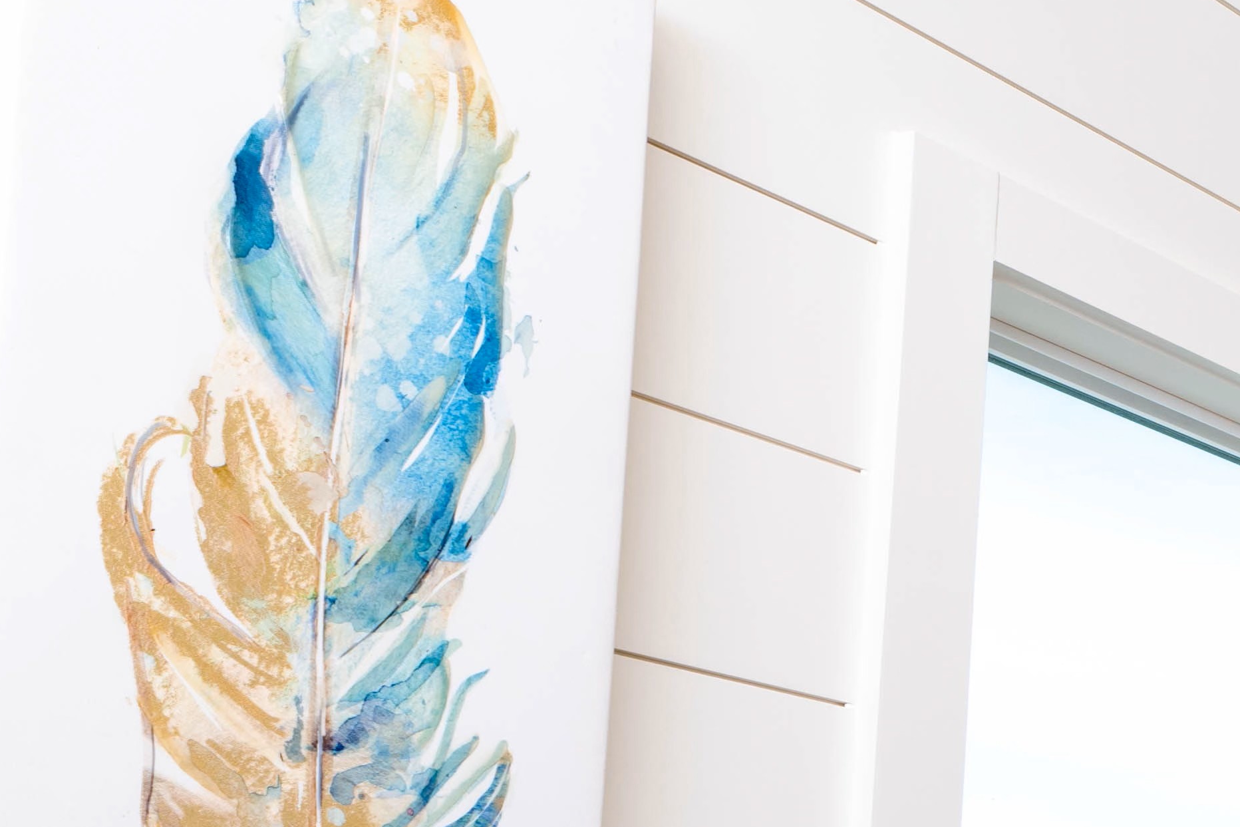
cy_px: 1018
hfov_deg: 20.3
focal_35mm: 62
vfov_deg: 20.4
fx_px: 2136
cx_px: 2348
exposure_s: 1/80
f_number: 9
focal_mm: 14
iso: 64
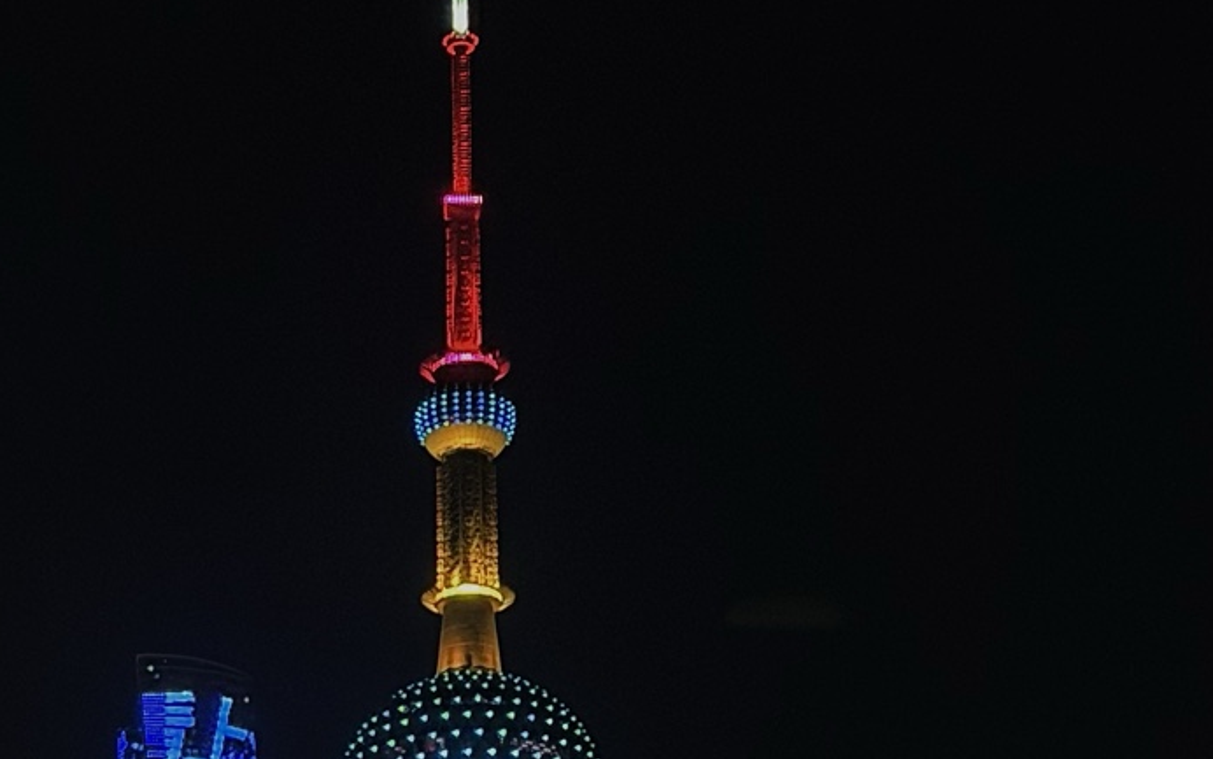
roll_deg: +0.0
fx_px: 4861
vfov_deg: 8.6
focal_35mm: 147
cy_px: 1306
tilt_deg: +12.1
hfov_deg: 14.1
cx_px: 93
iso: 640
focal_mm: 6.76
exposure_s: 1/30
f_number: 1.78
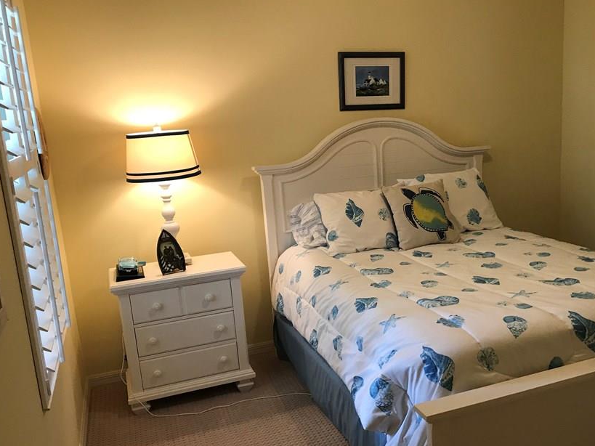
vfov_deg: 40.6
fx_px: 602
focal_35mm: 35
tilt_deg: -10.8
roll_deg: +3.2
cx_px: 356
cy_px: 250
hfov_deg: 52.3
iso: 40
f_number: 1.8
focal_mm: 3.99
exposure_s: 1/20
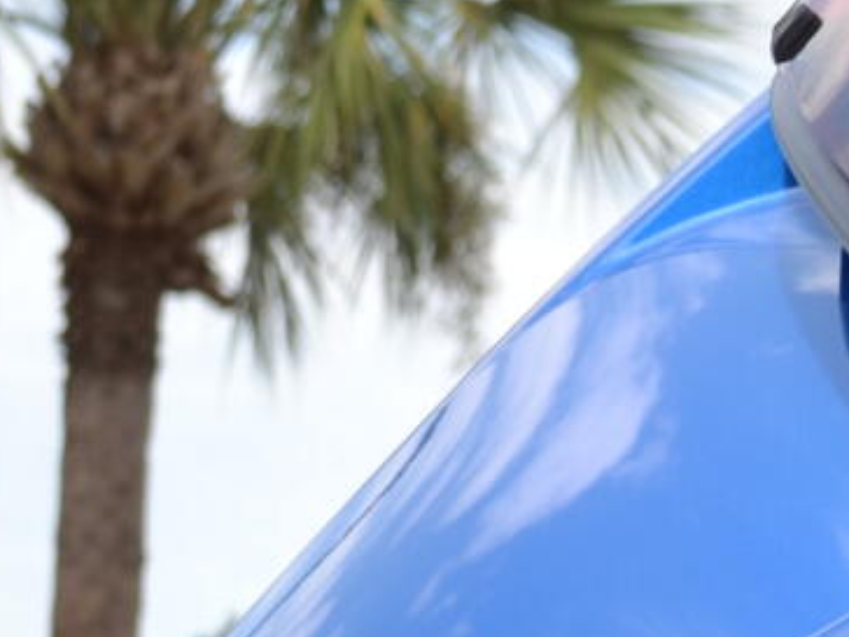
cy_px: 1158
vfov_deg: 7.0
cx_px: 1931
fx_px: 5052
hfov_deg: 8.8
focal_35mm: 206
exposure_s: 1/200
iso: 100
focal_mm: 26
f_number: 6.3
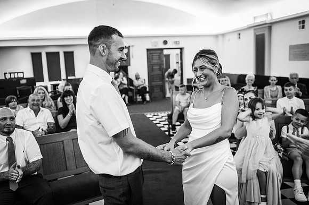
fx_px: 300
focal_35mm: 35
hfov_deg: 54.5
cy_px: 102
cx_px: 154
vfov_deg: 37.8
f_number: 2.2
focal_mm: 35
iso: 2800
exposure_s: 1/200
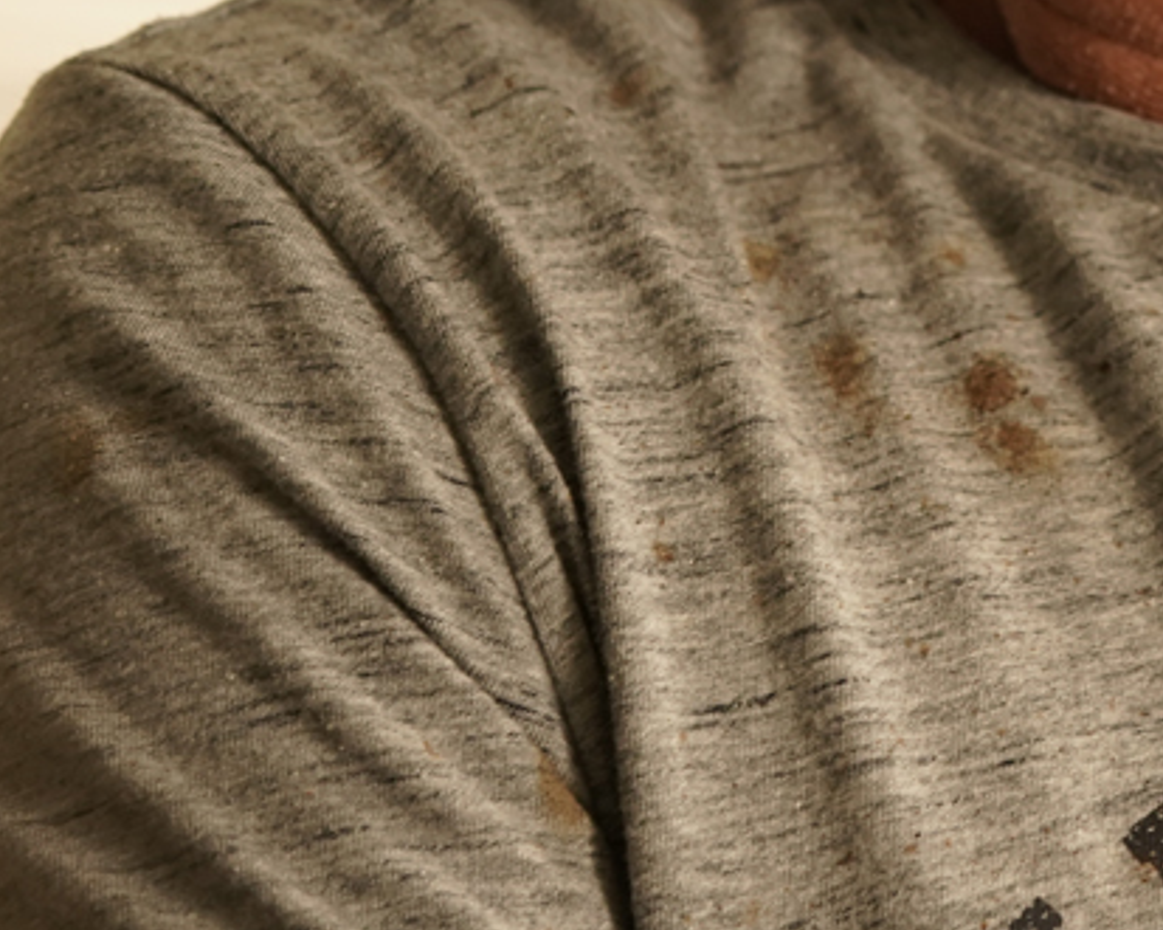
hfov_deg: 4.1
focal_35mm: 473
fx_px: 16273
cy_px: -486
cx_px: 1749
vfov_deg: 3.3
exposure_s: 1/160
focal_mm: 130
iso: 1250
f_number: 4
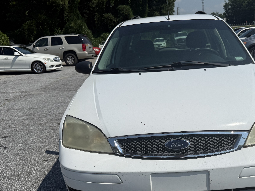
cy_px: 136
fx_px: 295
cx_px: 159
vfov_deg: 35.4
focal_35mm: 40
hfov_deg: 46.4
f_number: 1.78
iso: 80
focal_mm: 6.76
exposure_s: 1/11905
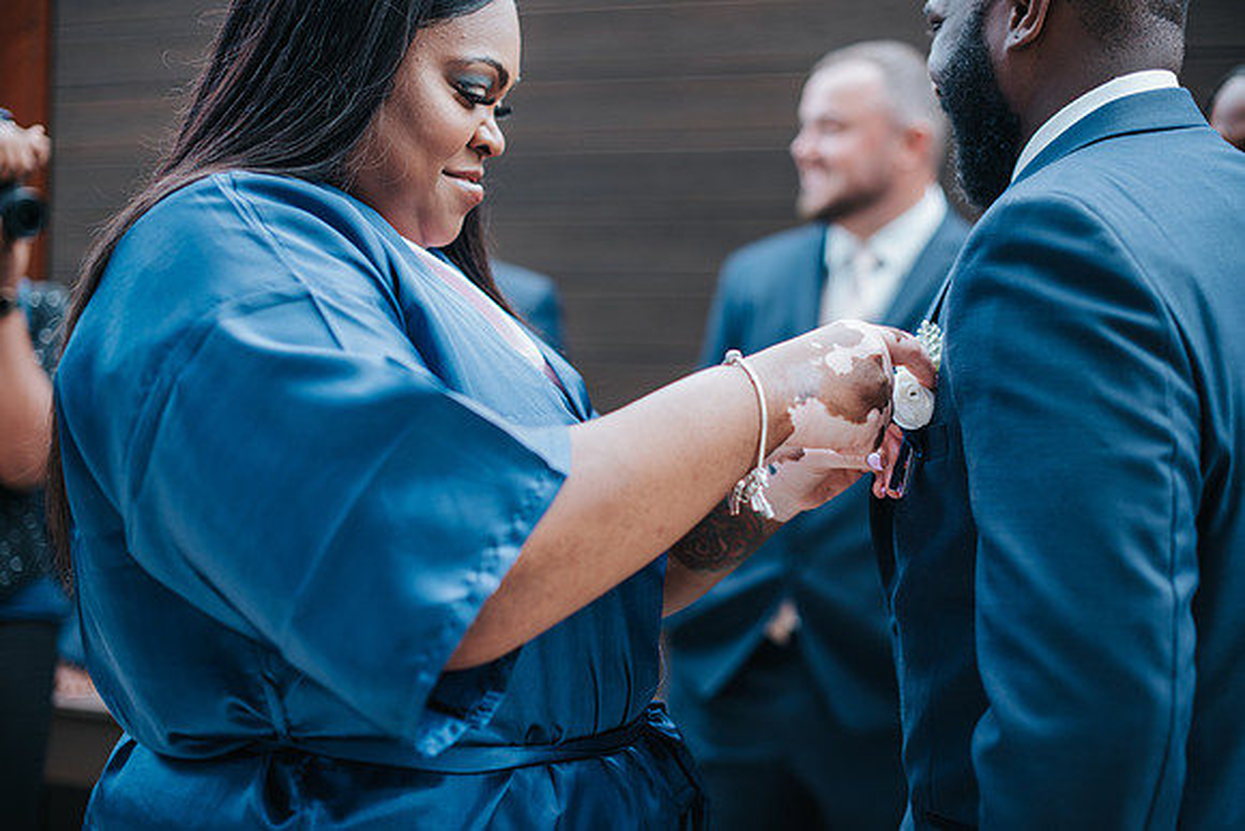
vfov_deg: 27.0
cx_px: 622
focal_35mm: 50
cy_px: 416
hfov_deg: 39.6
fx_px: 1729
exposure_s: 1/640
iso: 320
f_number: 2.2
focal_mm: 50
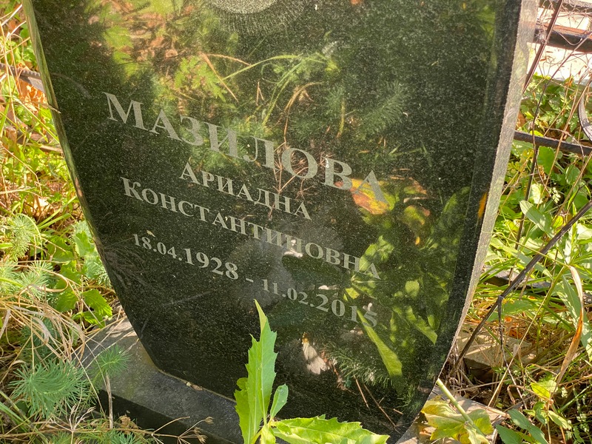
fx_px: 889
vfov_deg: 28.0
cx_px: 296
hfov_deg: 36.8
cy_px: 222
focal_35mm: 52
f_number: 2
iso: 25
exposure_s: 1/122
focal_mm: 6
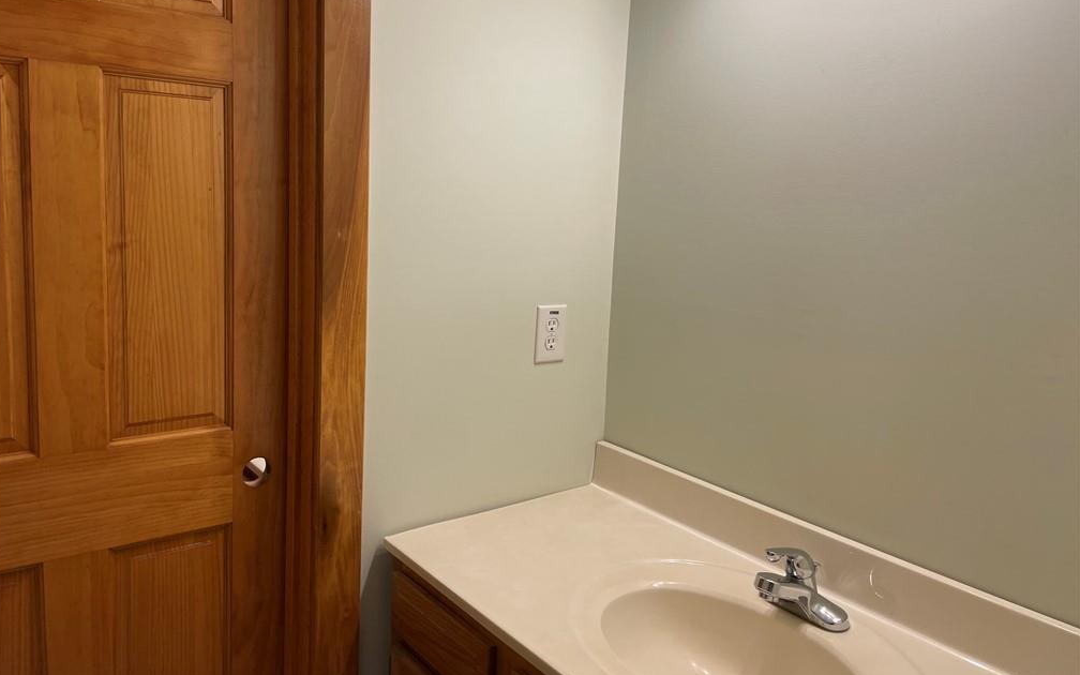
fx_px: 824
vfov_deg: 44.5
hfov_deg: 66.5
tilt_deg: -7.7
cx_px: 532
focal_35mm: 28
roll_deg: -2.2
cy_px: 302
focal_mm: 4.2
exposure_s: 1/120
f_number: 1.6
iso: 64
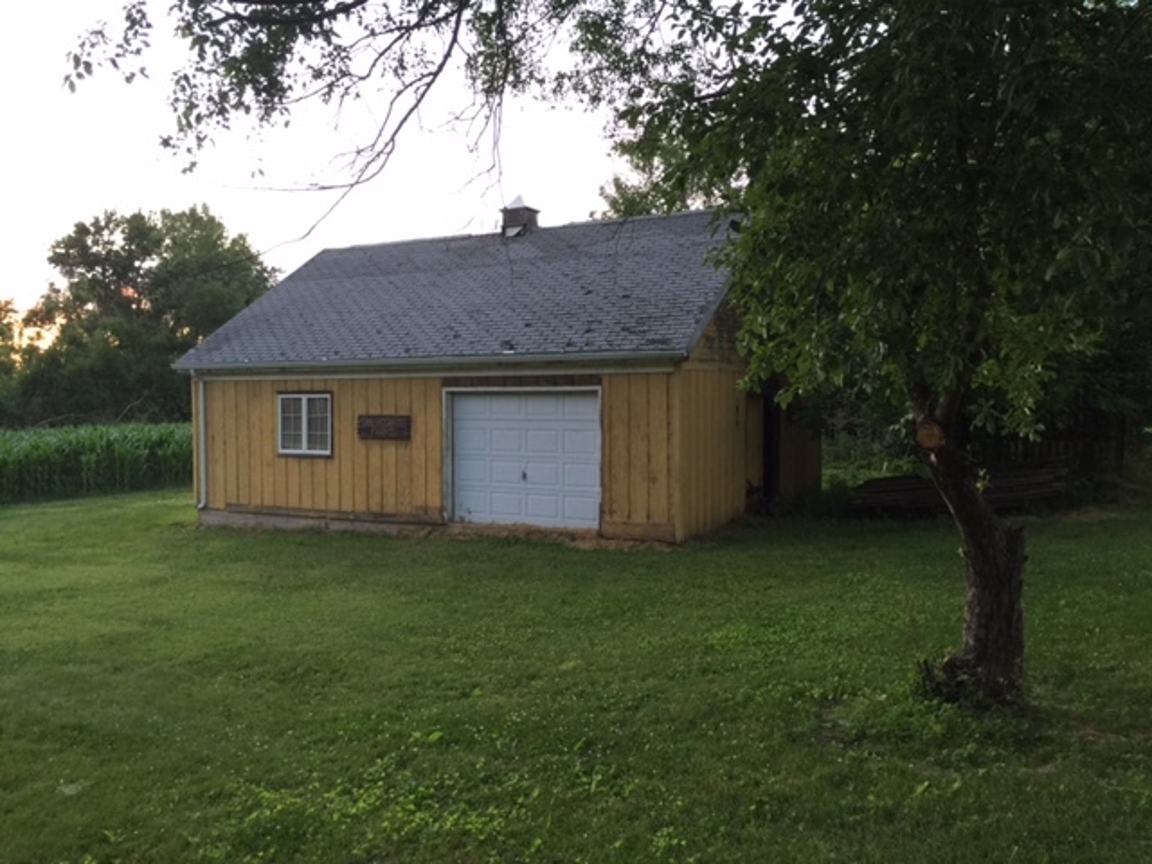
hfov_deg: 61.7
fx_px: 965
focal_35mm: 29
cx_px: 576
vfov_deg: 48.2
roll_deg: -0.5
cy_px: 432
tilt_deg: -2.7
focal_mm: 4.15
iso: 40
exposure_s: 1/30
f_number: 2.2
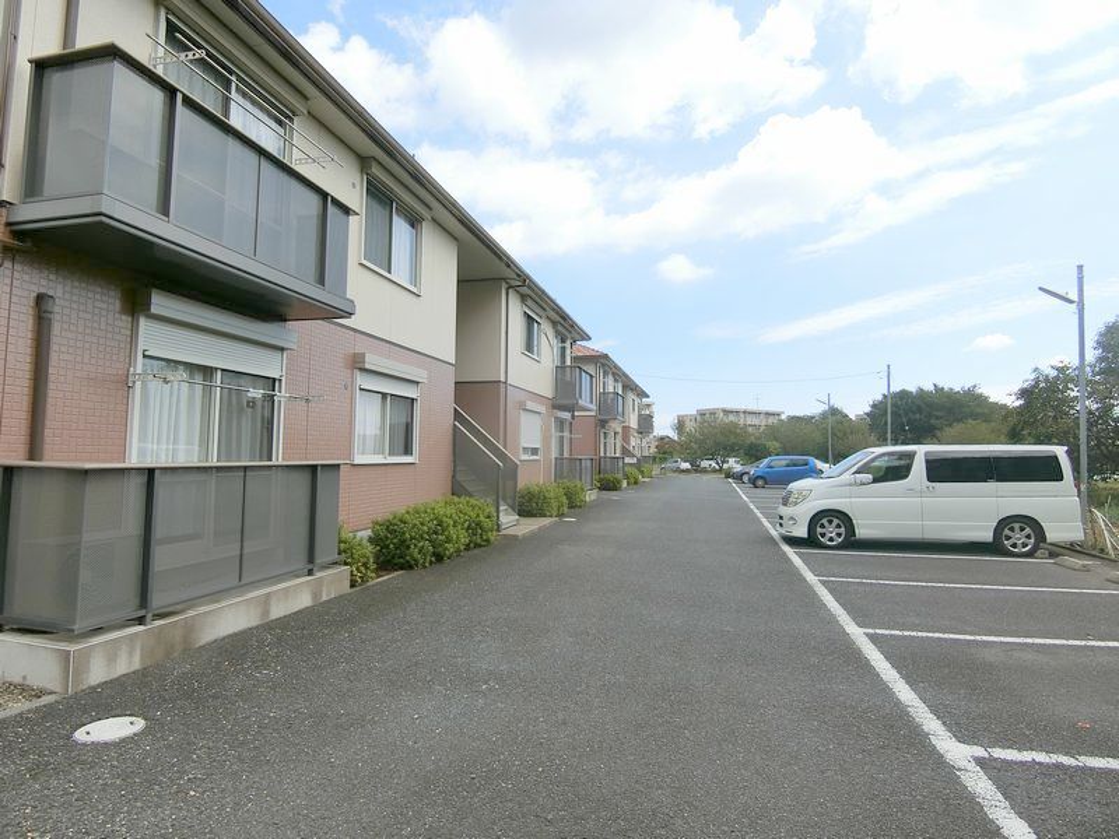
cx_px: 560
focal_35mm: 19
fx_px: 614
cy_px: 420
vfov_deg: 68.7
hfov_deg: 84.7
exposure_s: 1/200
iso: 80
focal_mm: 4.06
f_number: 6.9
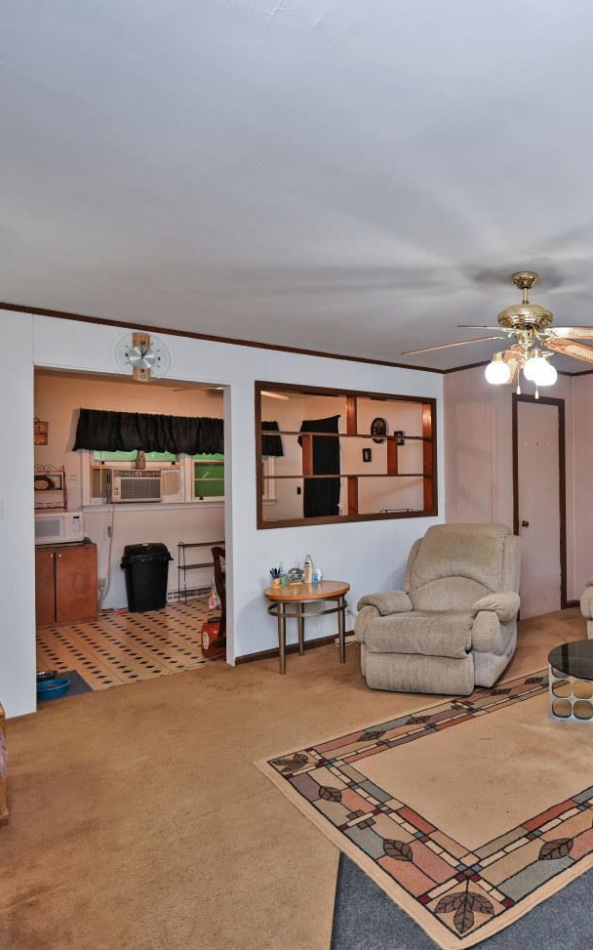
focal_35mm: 22
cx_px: 510
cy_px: 486
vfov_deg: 79.6
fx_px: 569
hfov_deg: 50.2
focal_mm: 14
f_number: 4
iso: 360
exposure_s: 1/60
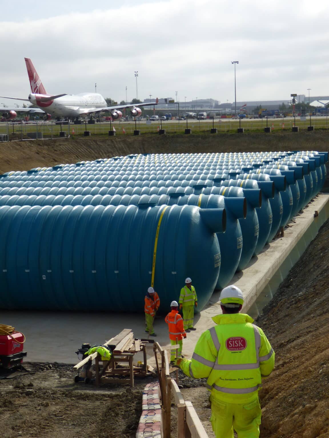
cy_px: 219
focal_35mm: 69
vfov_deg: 28.2
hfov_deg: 21.3
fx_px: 874
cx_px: 164
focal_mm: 11.76
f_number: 4.2
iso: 100
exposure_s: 1/1000
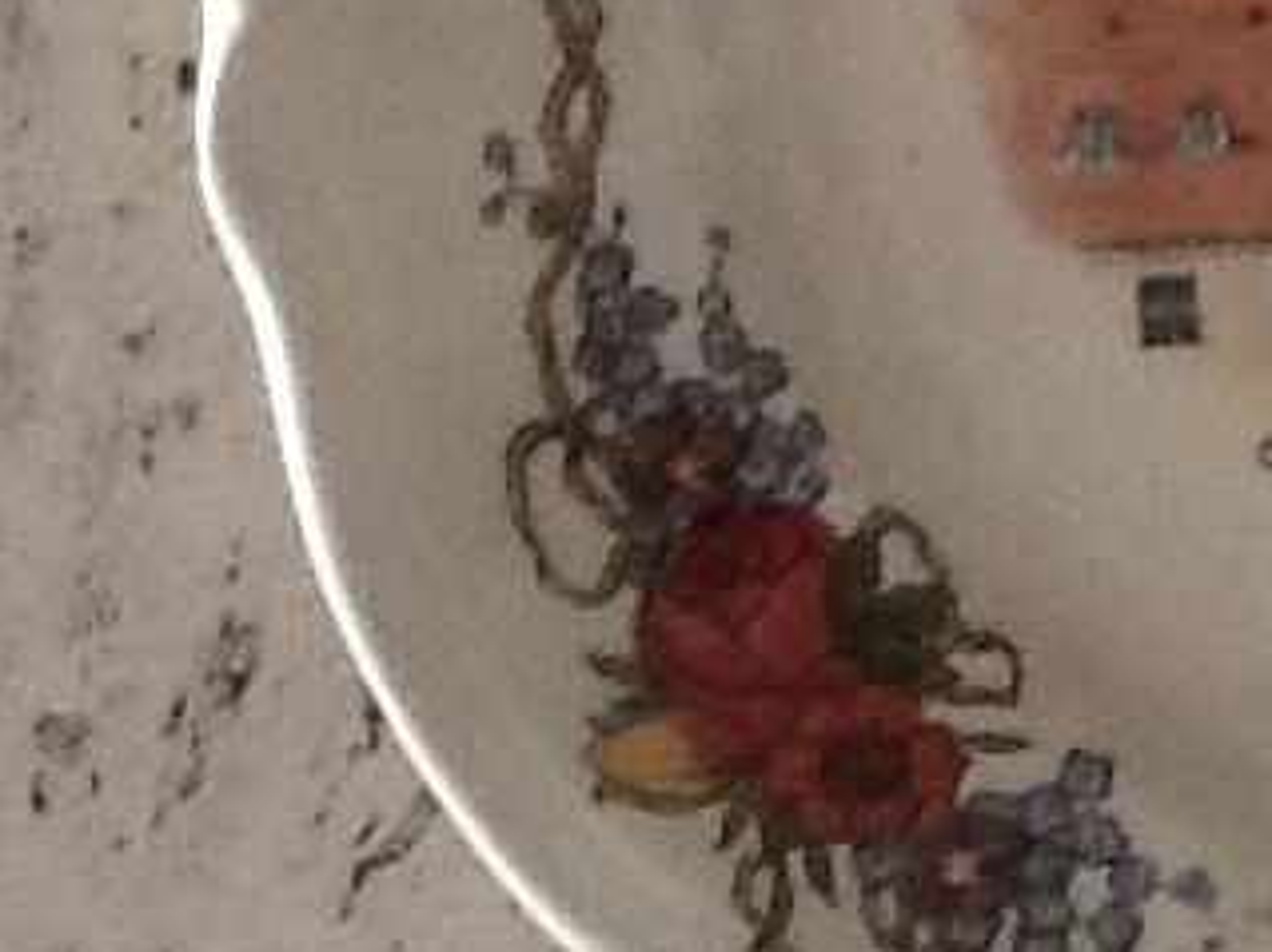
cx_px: 1894
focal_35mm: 138
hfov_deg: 13.5
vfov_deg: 10.6
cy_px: -147
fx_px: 5069
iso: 125
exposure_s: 1/30
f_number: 2.4
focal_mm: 2.03
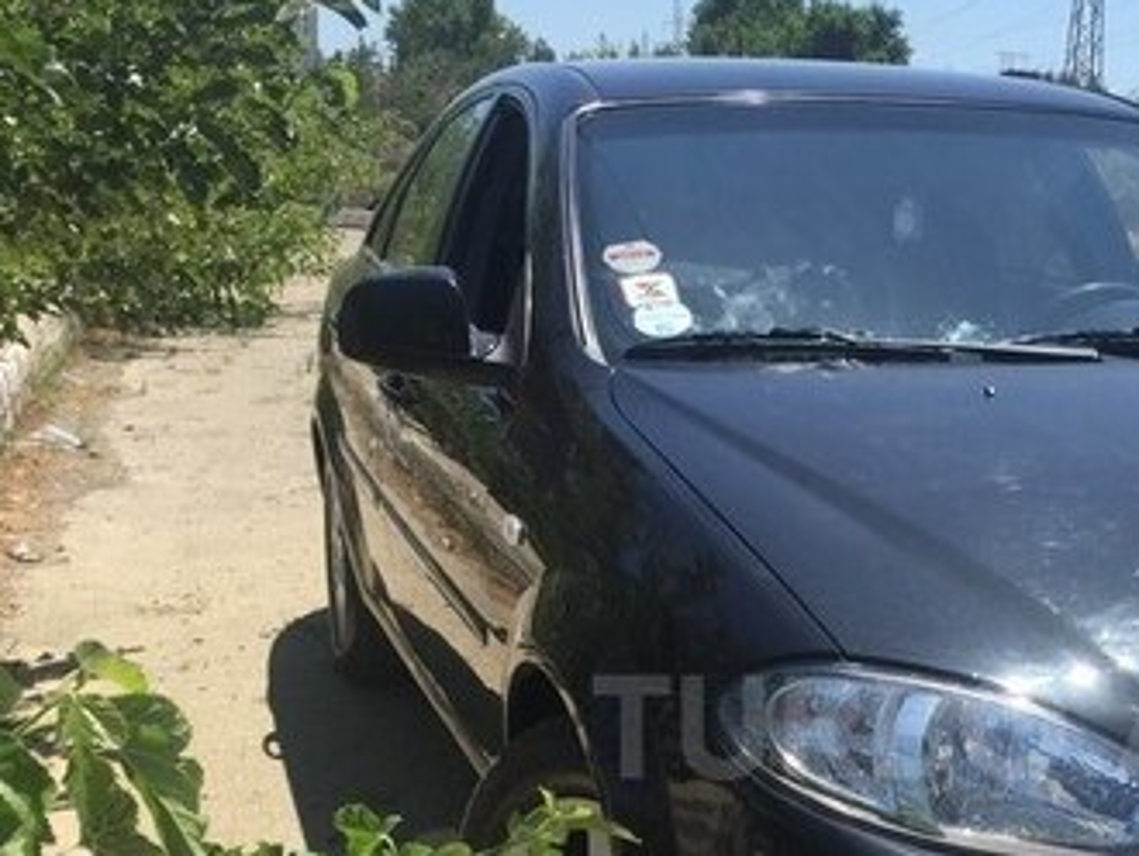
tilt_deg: -15.4
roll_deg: -3.8
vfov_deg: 24.7
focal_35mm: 58
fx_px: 1910
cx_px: 946
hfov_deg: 32.1
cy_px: 727
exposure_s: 1/1799
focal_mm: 4.15
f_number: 2.2
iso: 32
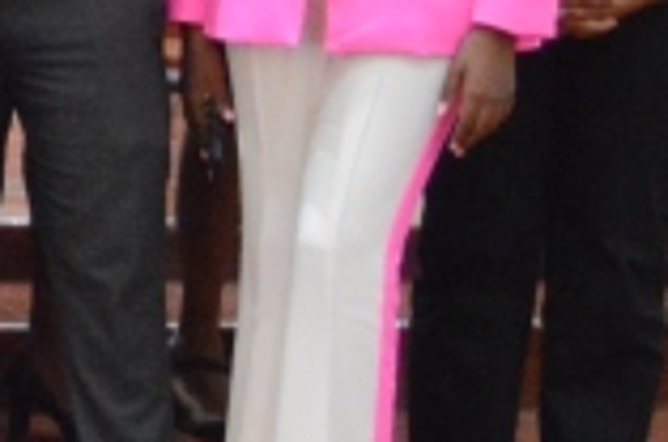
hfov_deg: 9.4
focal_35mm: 176
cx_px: -1289
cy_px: -223
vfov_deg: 7.6
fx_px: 3259
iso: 3200
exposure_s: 1/40
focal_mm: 18
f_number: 3.5
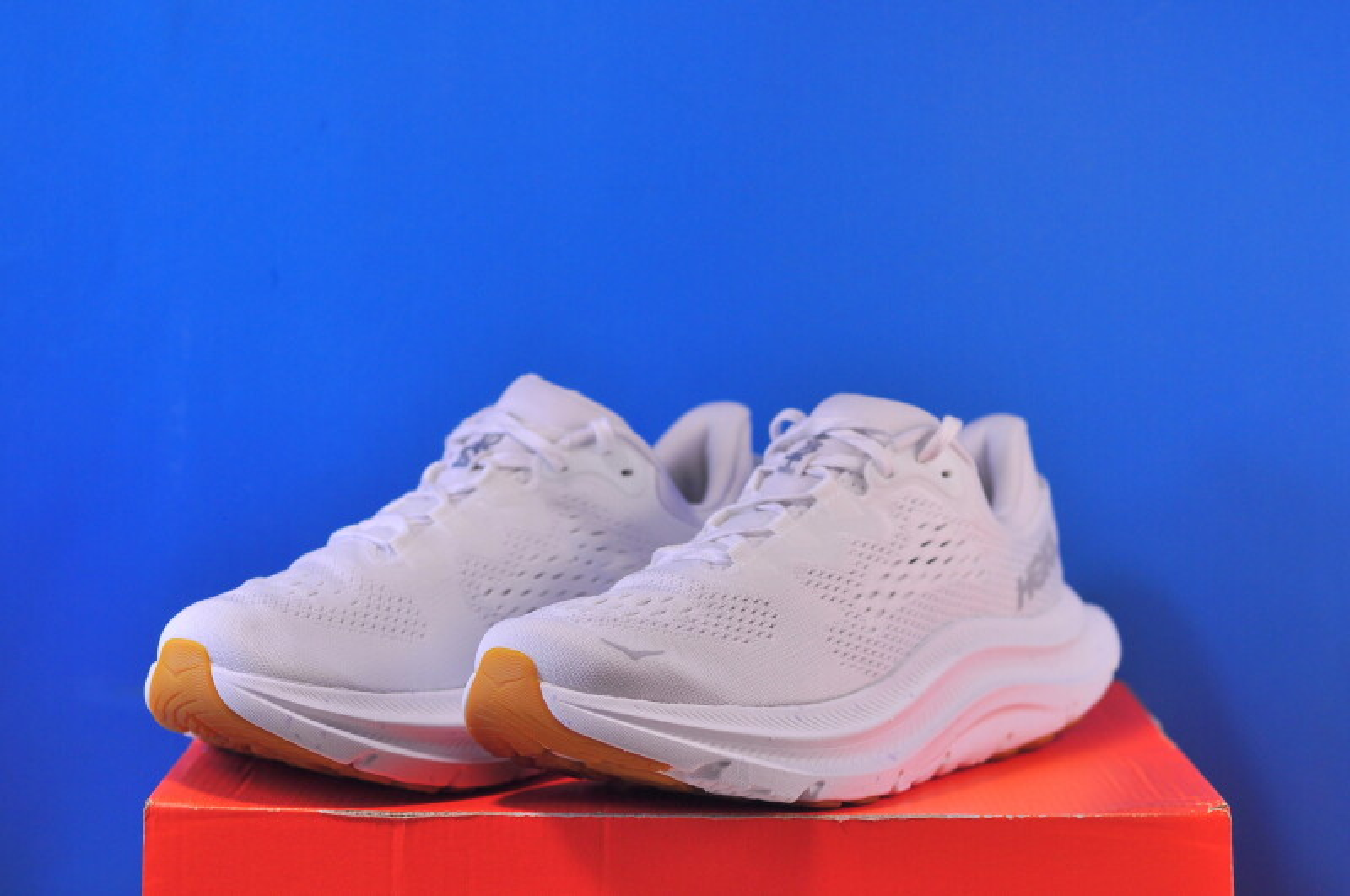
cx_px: 675
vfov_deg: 18.1
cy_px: 448
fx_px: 2808
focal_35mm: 75
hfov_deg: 27.0
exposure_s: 1/250
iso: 250
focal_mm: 50
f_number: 3.2
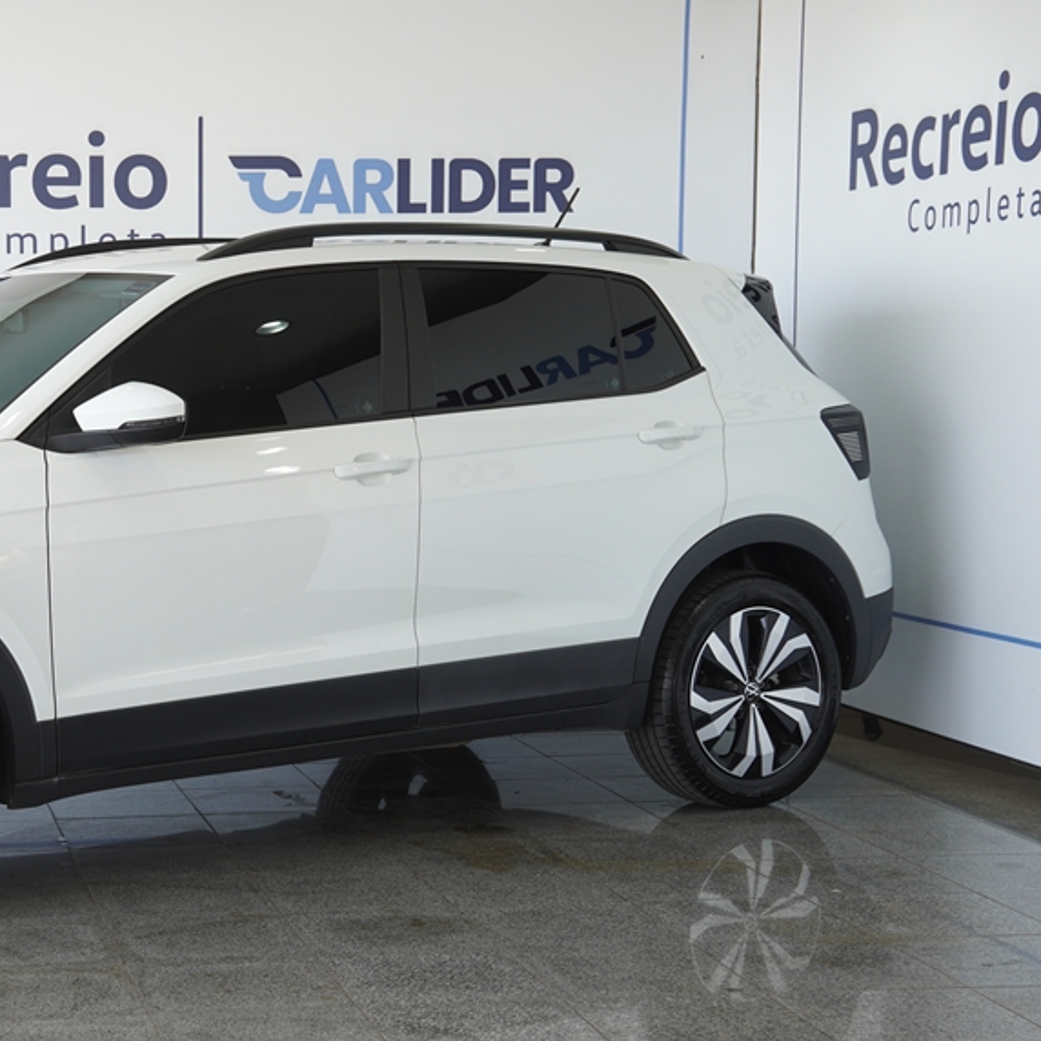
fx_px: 2408
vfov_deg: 24.4
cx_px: 136
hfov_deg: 23.8
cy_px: 583
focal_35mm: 71
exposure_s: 1/100
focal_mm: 31
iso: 200
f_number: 4
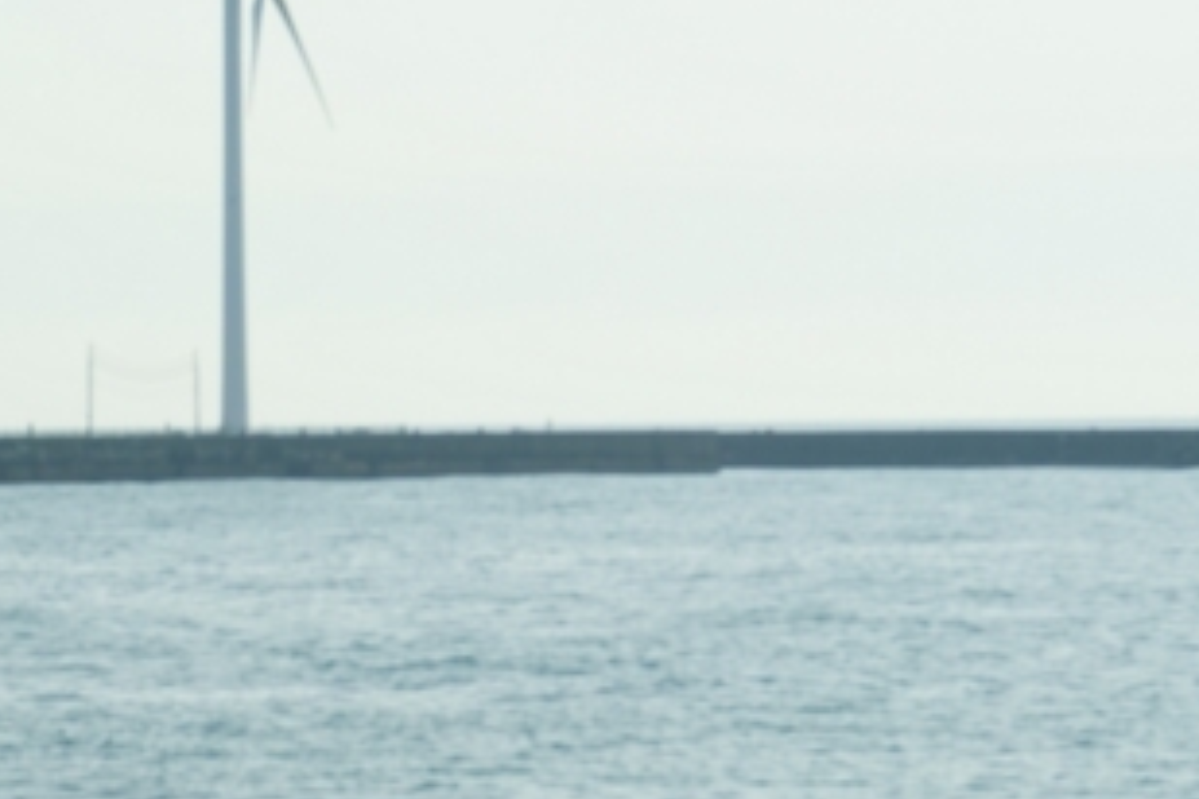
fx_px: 8892
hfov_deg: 7.7
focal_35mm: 267
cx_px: -217
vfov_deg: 5.1
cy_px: 749
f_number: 10
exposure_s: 1/200
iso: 100
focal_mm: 103
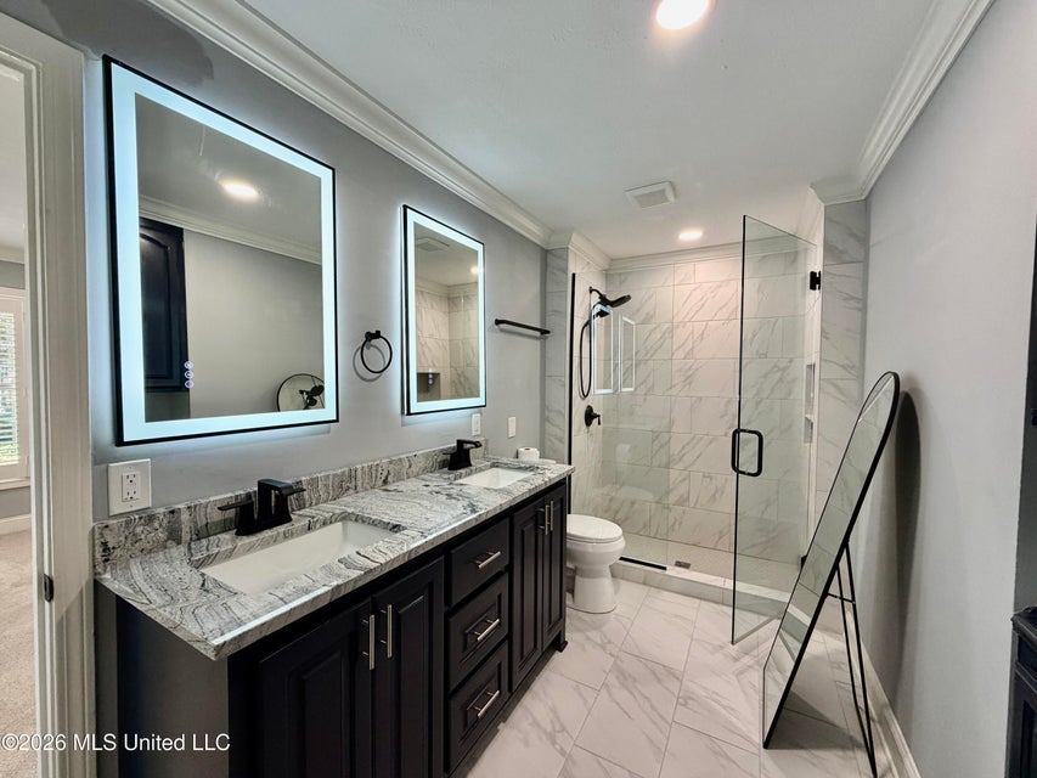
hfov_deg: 102.1
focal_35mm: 14
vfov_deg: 85.7
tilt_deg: -2.2
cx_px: 518
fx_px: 419
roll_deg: +0.3
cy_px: 389
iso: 250
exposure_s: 1/120
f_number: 2.2
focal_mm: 2.22
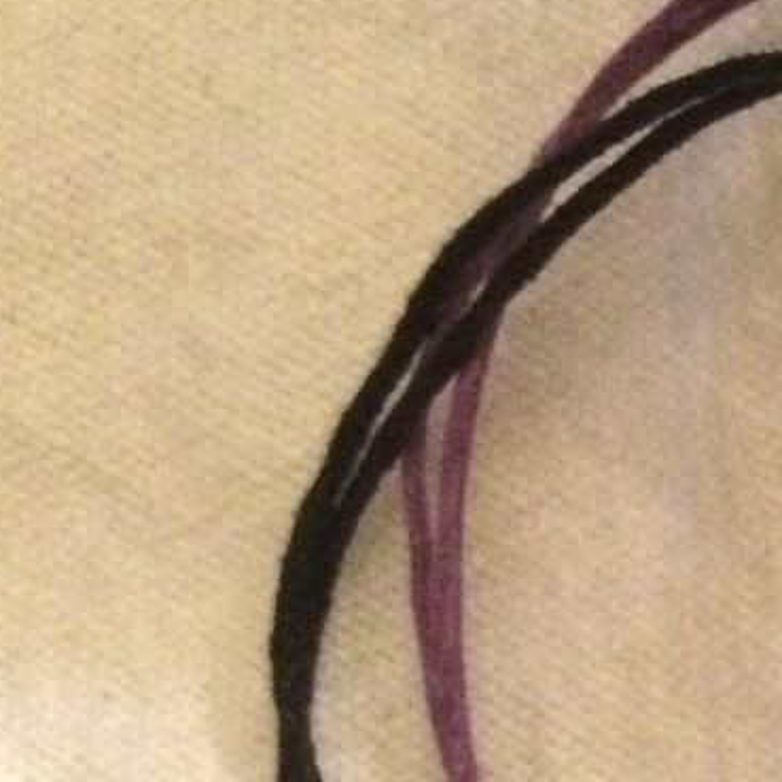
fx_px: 2837
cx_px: 1647
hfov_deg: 13.2
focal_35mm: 111
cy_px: 935
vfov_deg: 15.2
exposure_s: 1/17
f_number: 2.2
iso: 500
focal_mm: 4.15
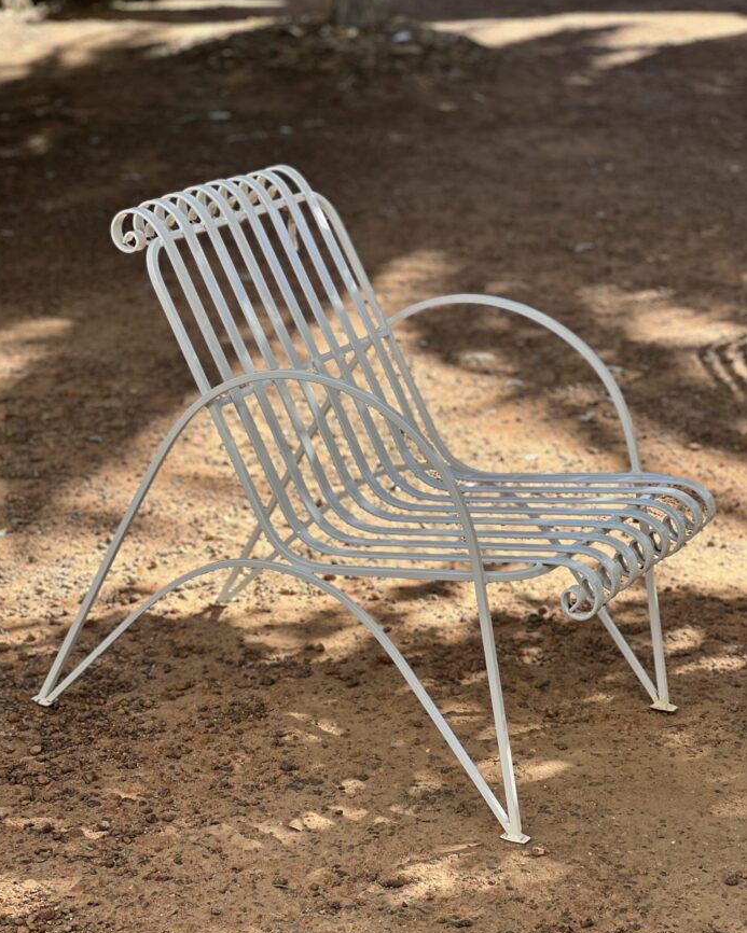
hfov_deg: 18.9
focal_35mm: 81
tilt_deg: -17.9
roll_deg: -1.1
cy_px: 492
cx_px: 372
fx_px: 2238
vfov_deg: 23.6
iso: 25
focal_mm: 9
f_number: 2.8
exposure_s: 1/170
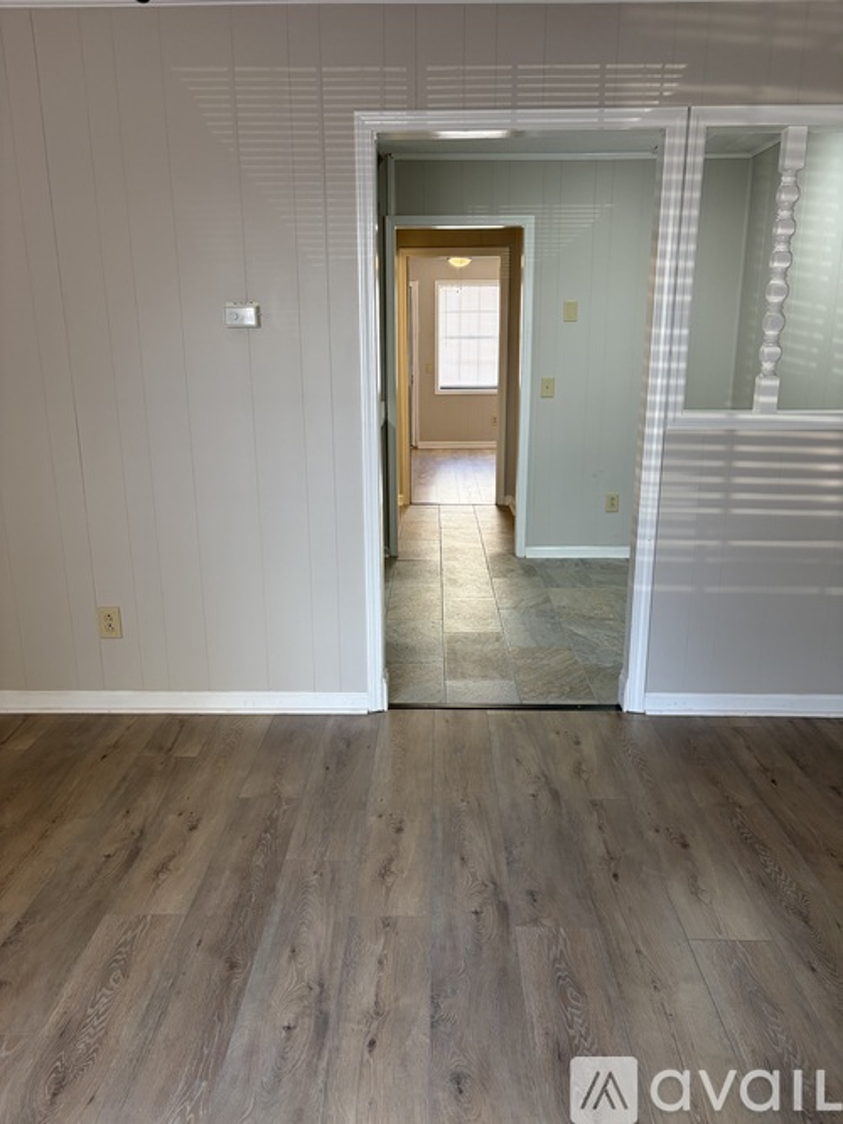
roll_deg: +0.9
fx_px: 845
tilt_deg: -14.7
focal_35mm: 26
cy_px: 562
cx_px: 422
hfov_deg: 53.0
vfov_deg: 67.3
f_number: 1.6
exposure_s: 1/120
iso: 125
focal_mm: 5.96
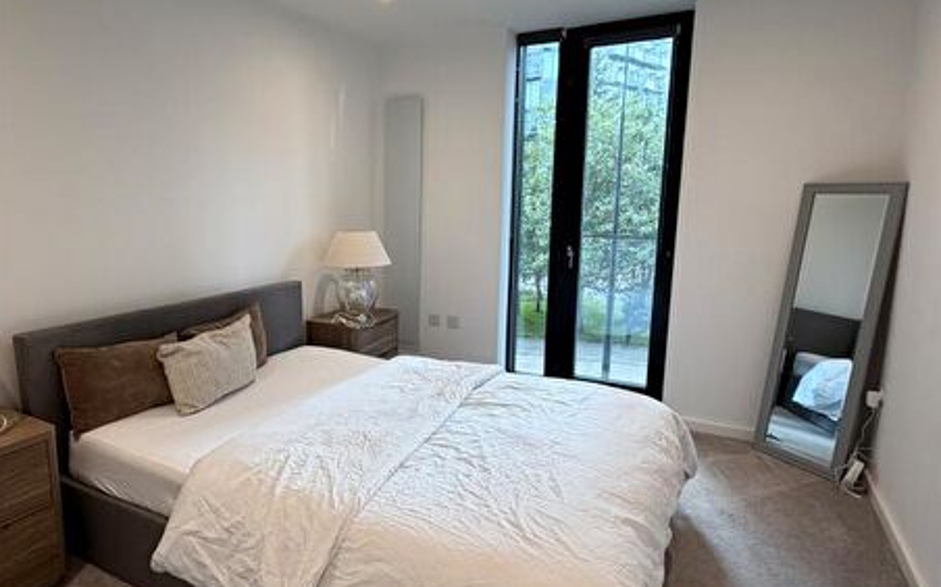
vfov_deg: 52.9
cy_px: 295
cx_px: 377
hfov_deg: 76.3
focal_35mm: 23
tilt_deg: -7.5
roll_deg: -0.7
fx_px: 590
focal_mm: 2.22
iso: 125
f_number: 2.2
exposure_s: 1/100
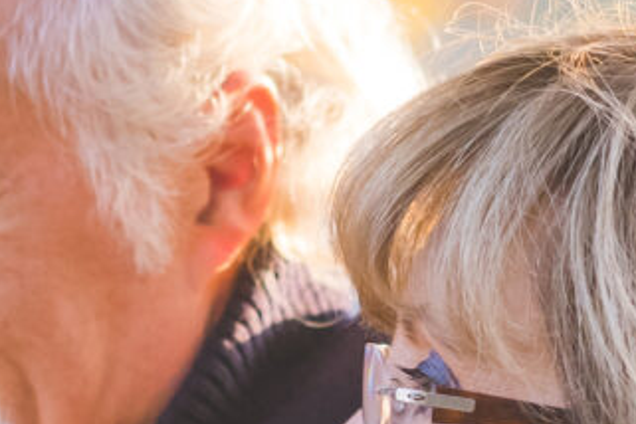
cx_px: 476
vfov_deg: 3.4
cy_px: 889
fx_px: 7048
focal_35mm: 399
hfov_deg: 5.2
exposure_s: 1/640
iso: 500
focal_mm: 50
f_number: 2.8
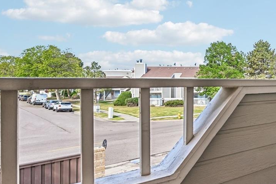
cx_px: 271
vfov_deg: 42.3
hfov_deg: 50.0
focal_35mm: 31
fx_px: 238
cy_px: 81
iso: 72
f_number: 11
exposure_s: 1/15
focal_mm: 14
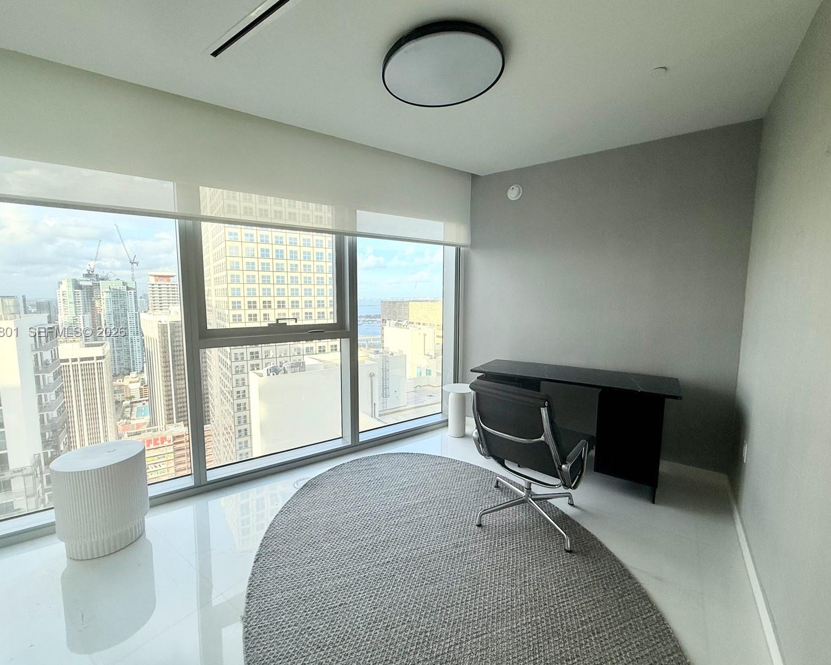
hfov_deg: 96.8
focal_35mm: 15
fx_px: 369
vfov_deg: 84.0
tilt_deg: -5.0
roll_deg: +0.0
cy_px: 332
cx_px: 404
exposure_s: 1/405
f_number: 2.2
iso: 50
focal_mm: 2.22
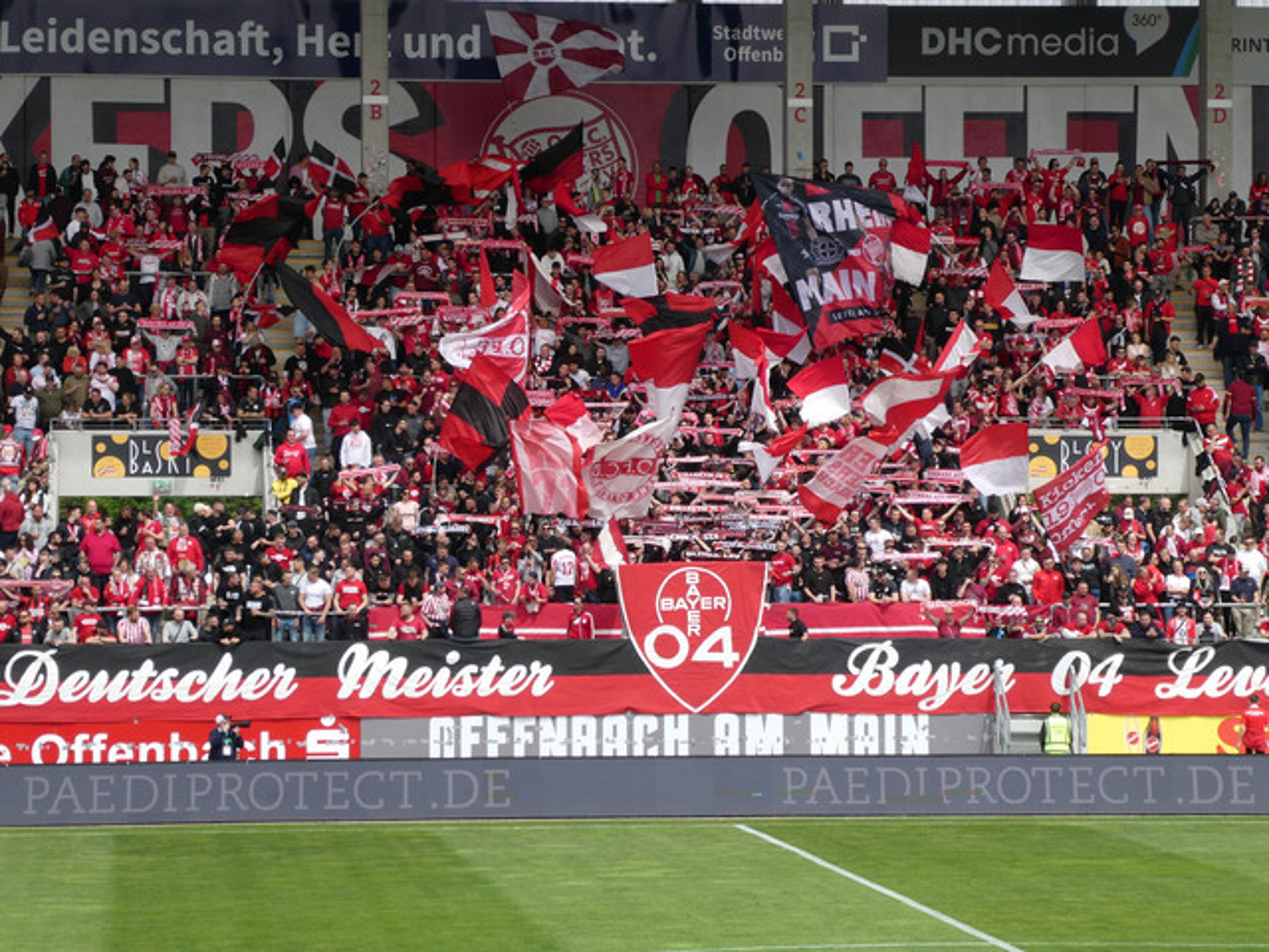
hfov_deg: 14.6
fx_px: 4949
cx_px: 634
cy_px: 476
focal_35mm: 135
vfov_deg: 11.0
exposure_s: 1/320
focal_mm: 24.2
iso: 80
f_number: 5.3
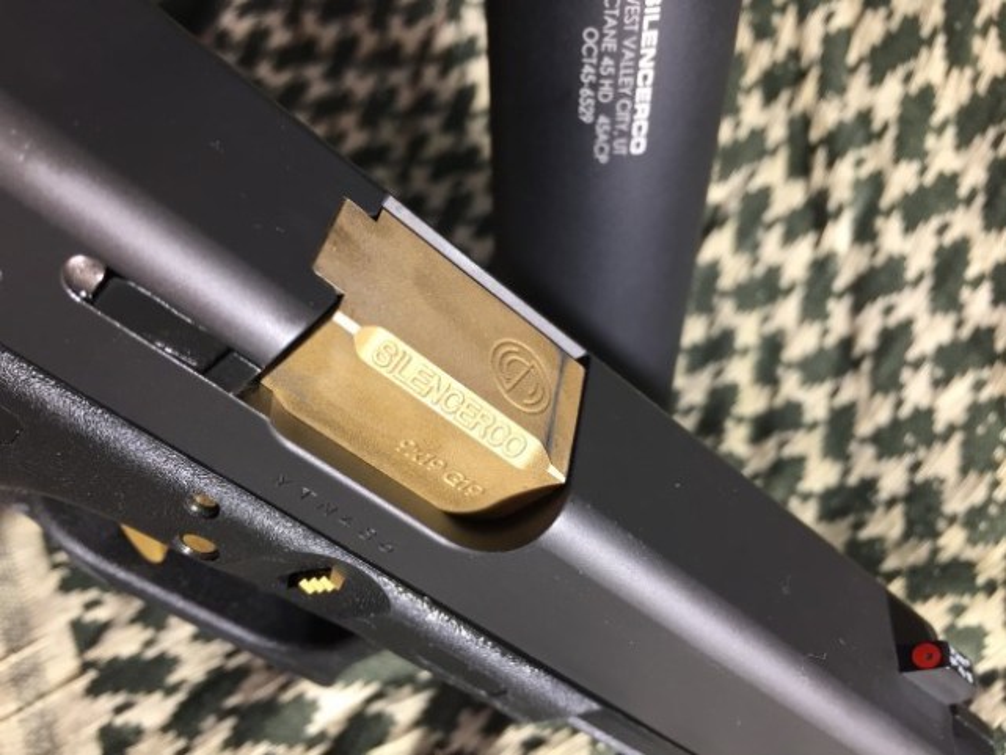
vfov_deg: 48.2
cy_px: 378
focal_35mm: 29
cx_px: 503
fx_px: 843
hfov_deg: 61.7
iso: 32
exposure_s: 1/40
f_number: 2.2
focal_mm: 4.15
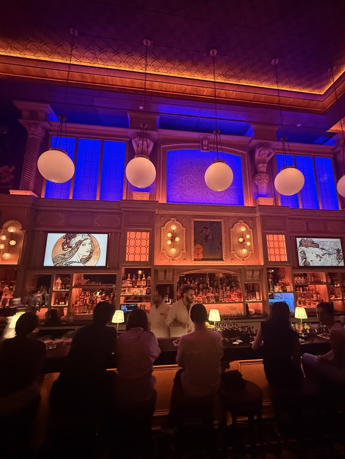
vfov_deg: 94.5
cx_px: 185
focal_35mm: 16
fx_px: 213
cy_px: 233
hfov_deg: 78.0
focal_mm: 2.22
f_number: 2.2
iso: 1000
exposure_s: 1/60
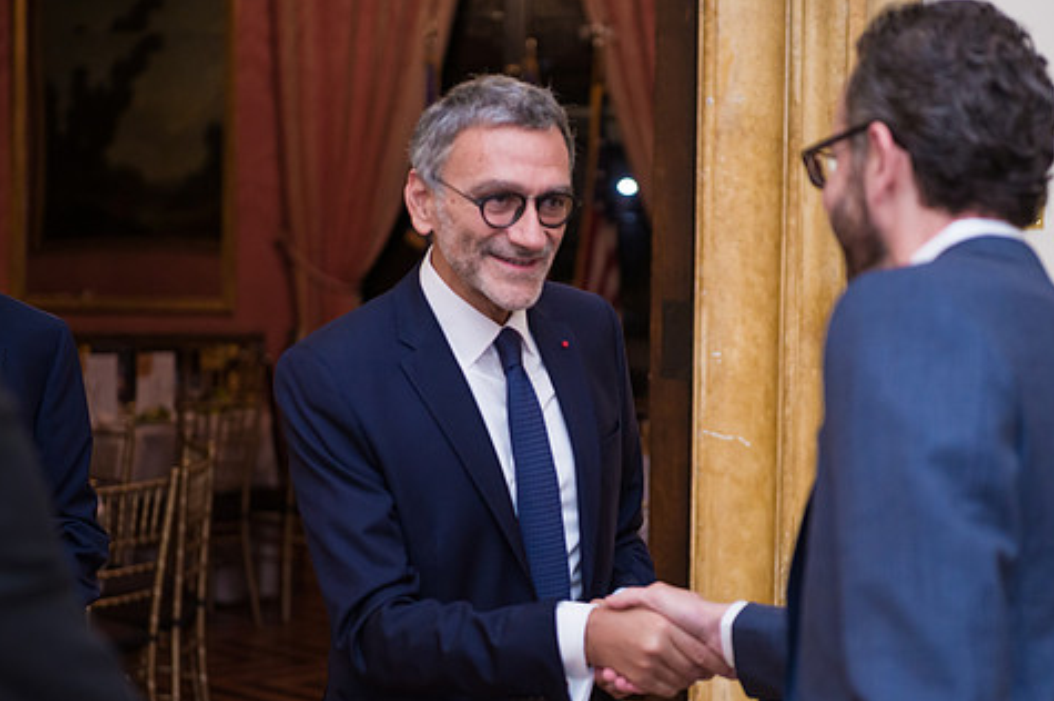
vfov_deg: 27.5
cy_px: 404
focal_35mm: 49
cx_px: 566
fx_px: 1434
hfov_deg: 40.3
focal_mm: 40
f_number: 3.2
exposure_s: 1/200
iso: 1600
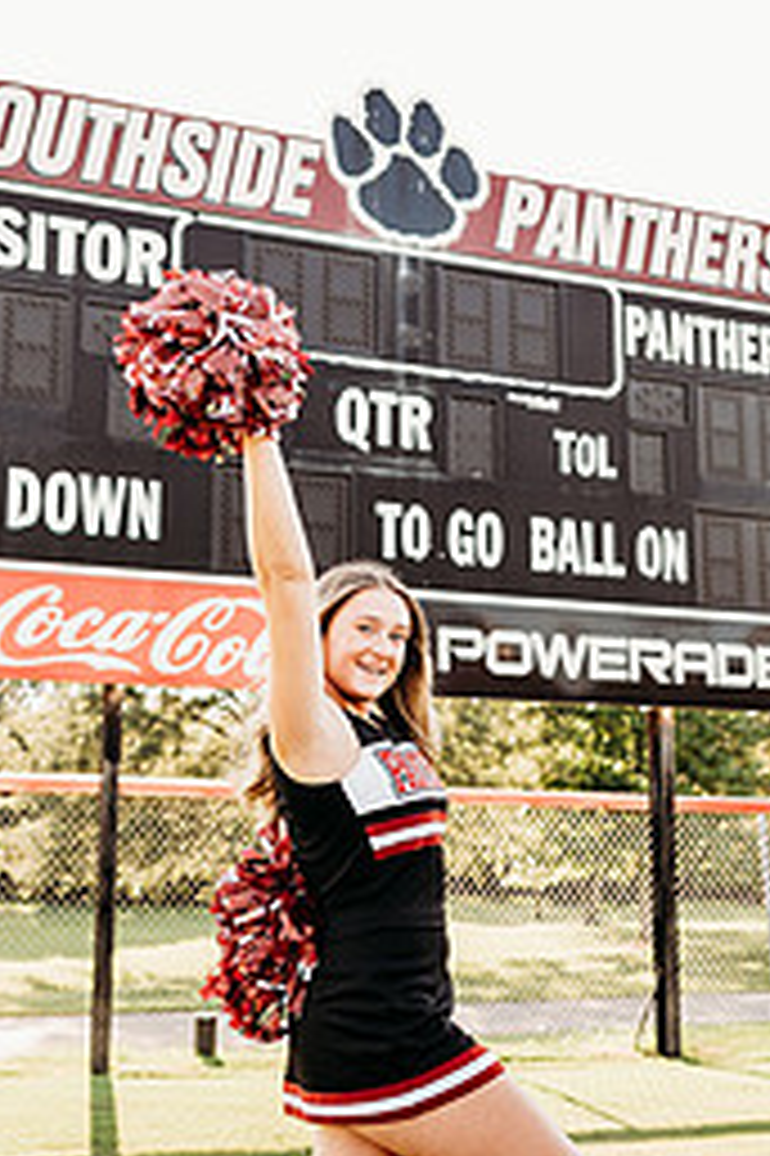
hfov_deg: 31.8
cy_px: 630
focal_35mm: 42
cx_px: 369
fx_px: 1349
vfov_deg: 46.4
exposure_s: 1/500
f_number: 2.8
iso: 200
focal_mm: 24
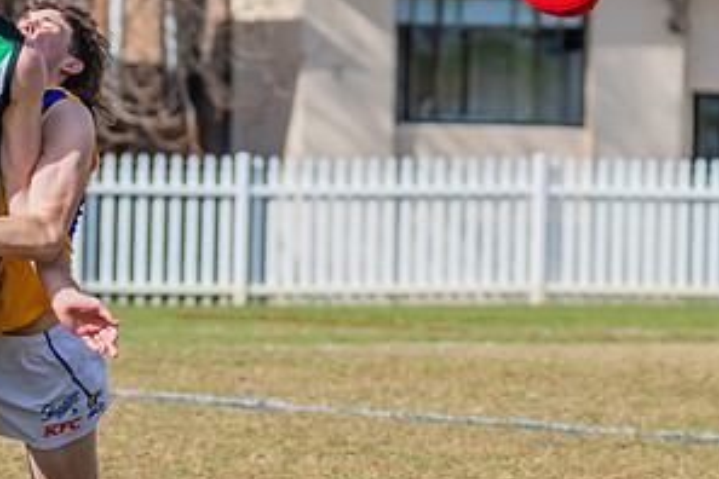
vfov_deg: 1.9
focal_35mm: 743
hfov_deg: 2.8
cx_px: -49
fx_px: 14838
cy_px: 207
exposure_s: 1/1600
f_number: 10
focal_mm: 290
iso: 800
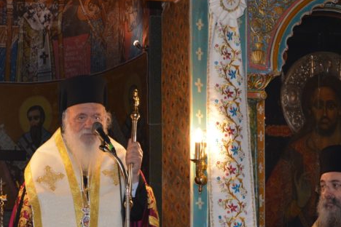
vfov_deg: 16.3
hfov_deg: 24.4
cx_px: 79
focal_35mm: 82
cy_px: 227
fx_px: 778
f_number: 4
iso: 800
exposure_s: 1/60
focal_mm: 25
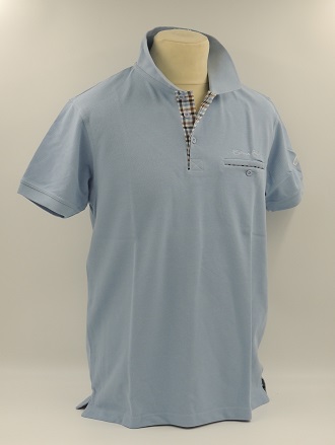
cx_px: 168
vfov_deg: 38.2
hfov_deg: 29.1
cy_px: 222
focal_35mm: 50
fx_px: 644
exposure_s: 1/60
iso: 100
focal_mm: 8.9
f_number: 3.6
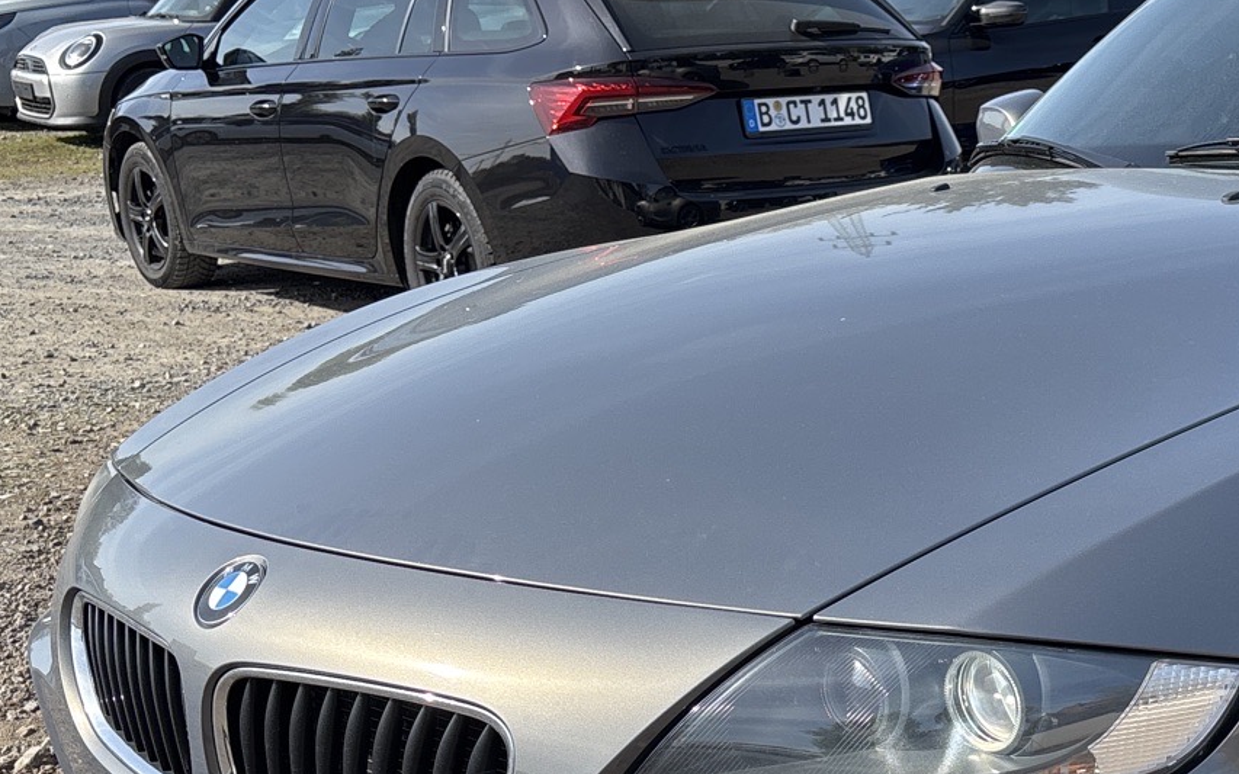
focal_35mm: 62
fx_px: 2093
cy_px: 664
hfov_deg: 31.7
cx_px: 1063
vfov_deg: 20.6
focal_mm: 5.96
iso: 50
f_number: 1.6
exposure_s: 1/1567
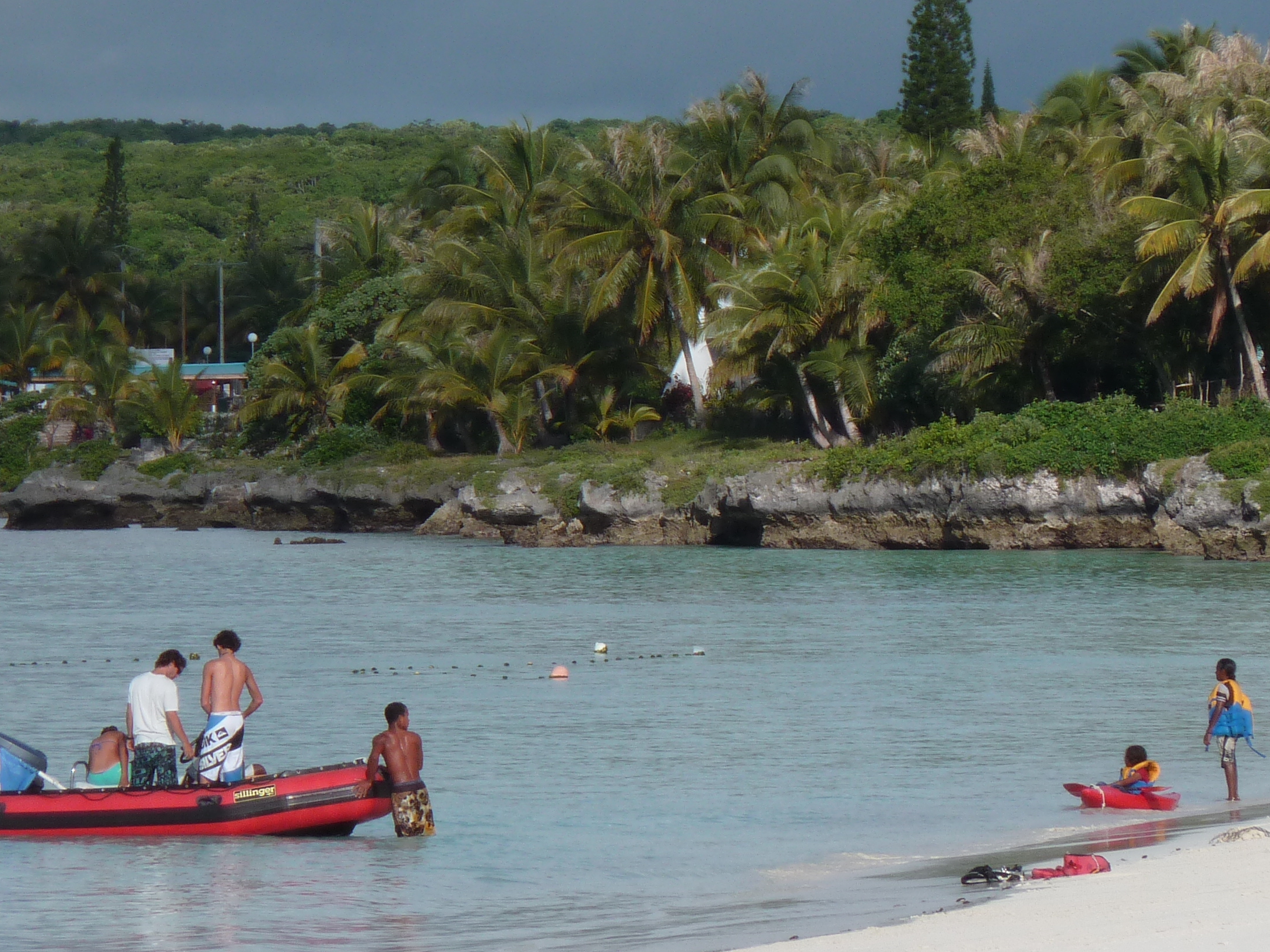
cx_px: 836
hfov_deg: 4.8
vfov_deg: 3.6
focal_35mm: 413
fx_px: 15151
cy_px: 450
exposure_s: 1/800
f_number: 4.6
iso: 80
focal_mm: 37
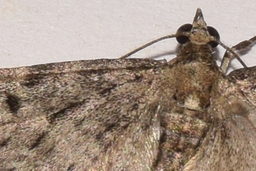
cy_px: 171
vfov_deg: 1.8
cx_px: 197
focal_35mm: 786
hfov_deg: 2.6
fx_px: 5592
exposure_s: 1/200
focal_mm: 140
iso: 100
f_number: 16
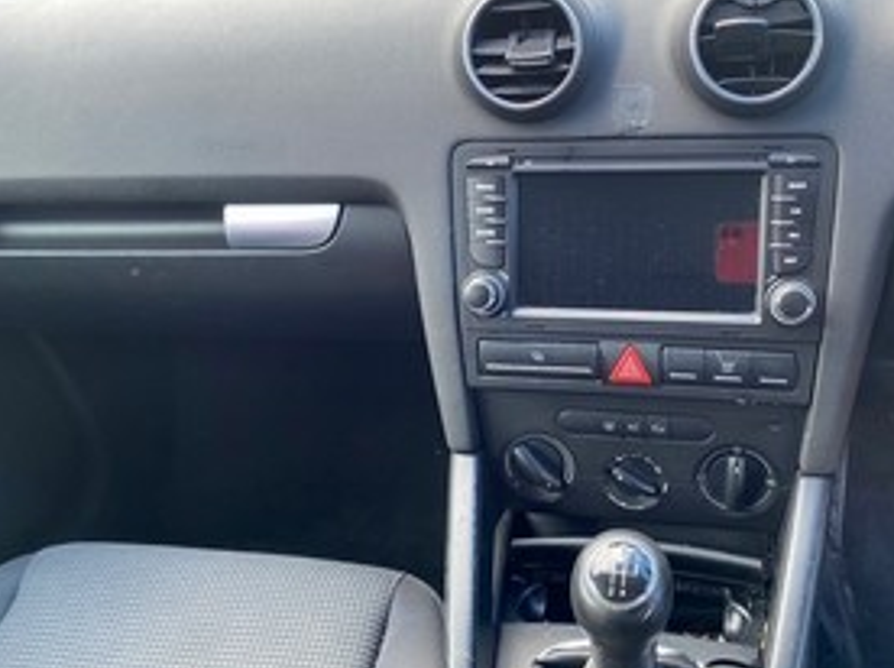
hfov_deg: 54.8
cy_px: 311
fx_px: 851
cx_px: 557
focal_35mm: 33
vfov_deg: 42.8
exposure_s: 1/78
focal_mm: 4.25
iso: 125
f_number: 1.8
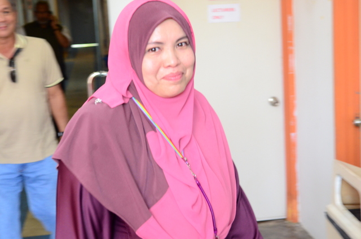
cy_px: 120
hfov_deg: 33.5
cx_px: 180
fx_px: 600
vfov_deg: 22.5
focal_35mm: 60
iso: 2000
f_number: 4
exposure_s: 1/80
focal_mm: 40
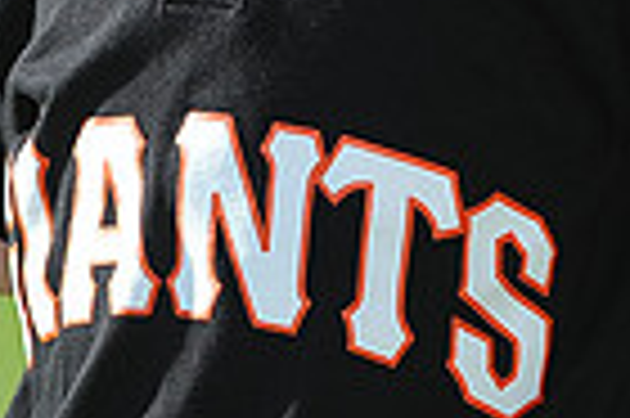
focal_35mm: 827
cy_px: -355
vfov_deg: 1.7
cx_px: 392
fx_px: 14455
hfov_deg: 2.5
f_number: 4
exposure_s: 1/1250
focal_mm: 200
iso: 200
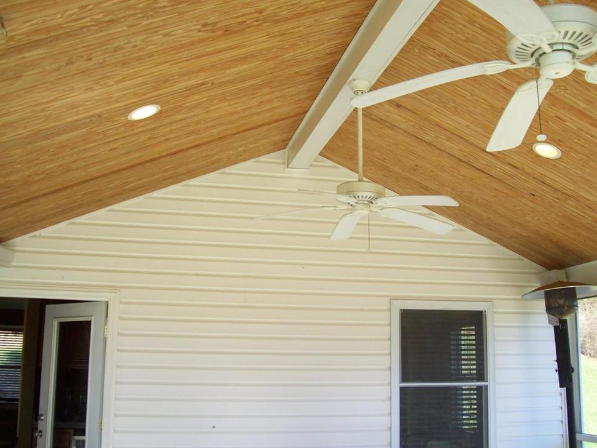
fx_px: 656
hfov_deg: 49.0
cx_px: 301
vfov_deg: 37.7
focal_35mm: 38
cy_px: 229
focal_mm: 6
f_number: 2.7
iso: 80
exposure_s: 1/91
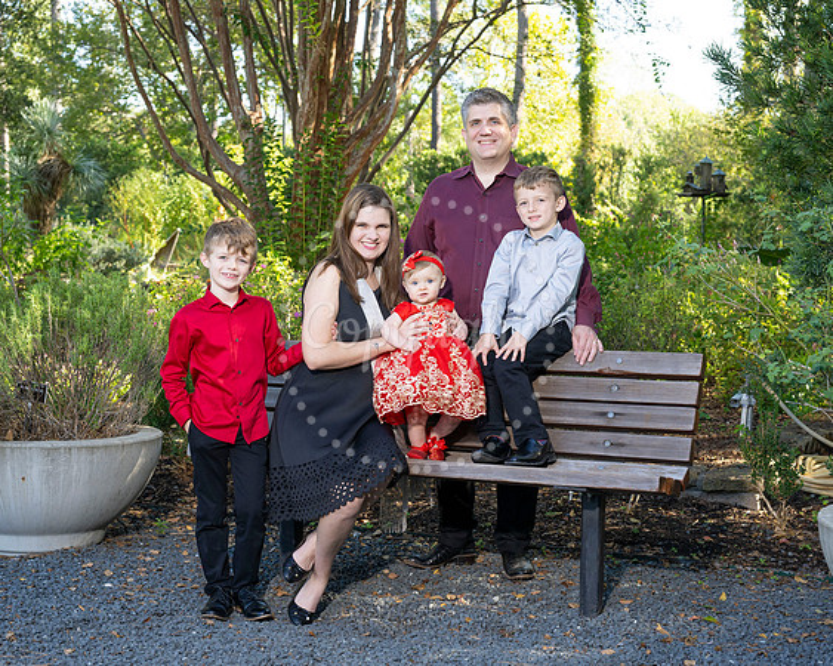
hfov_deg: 31.8
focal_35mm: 59
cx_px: 398
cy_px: 340
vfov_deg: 25.7
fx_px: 1460
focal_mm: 51
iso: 320
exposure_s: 1/160
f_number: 5.6
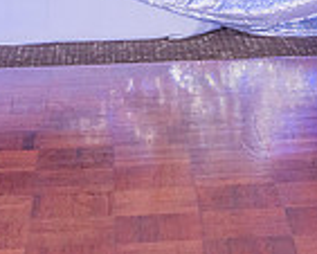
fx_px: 1718
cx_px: 228
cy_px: -135
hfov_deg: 10.5
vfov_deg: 8.3
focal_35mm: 183
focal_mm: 42
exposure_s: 1/200
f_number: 4.5
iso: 1000
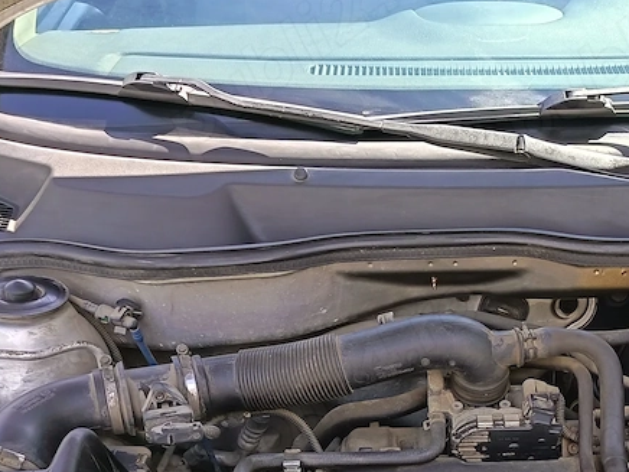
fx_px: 999
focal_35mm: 55
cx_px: 492
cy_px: 426
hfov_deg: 34.0
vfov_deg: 25.7
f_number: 1.75
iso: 134
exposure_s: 1/100
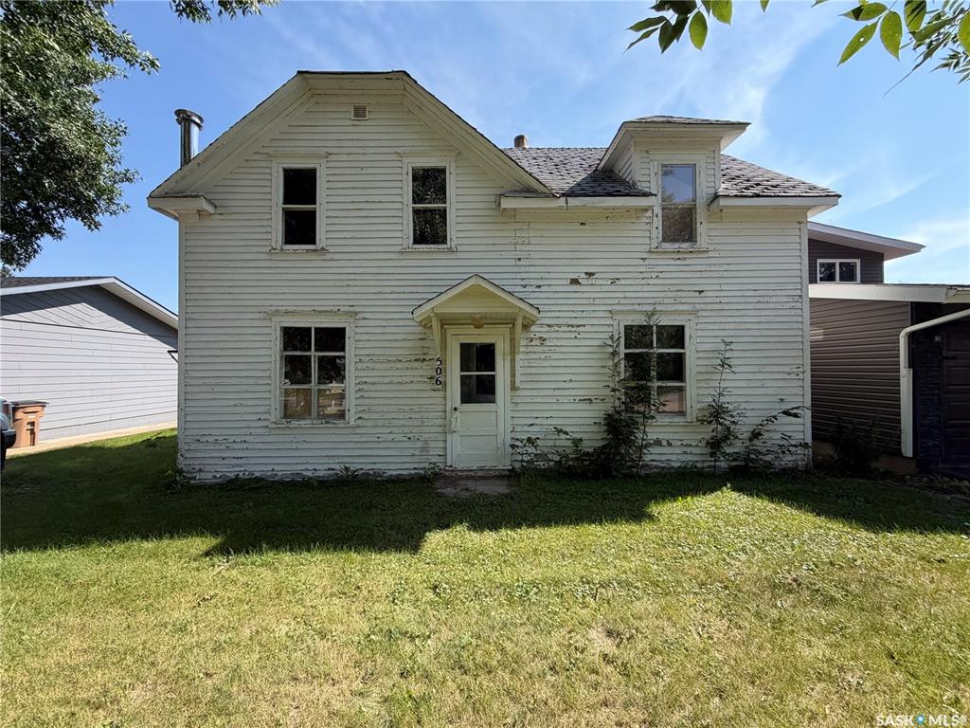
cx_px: 485
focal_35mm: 14
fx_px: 392
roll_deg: +0.1
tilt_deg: +1.6
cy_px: 364
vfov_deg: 85.7
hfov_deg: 102.1
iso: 40
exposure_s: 1/644
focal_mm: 2.22
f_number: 2.2
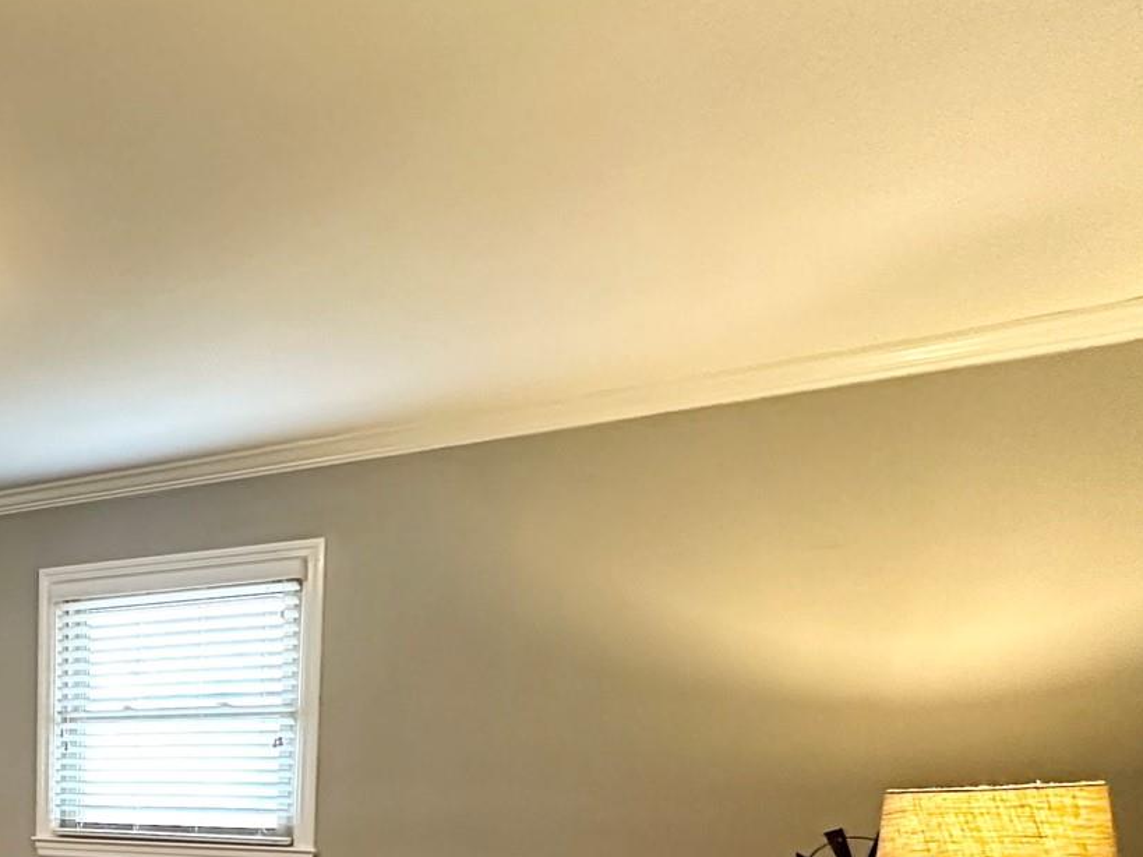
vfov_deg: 36.2
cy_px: 879
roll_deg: -0.3
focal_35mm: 35
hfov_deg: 42.3
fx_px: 1156
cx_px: -92
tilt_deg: -5.7
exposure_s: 1/60
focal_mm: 2.22
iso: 640
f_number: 2.2
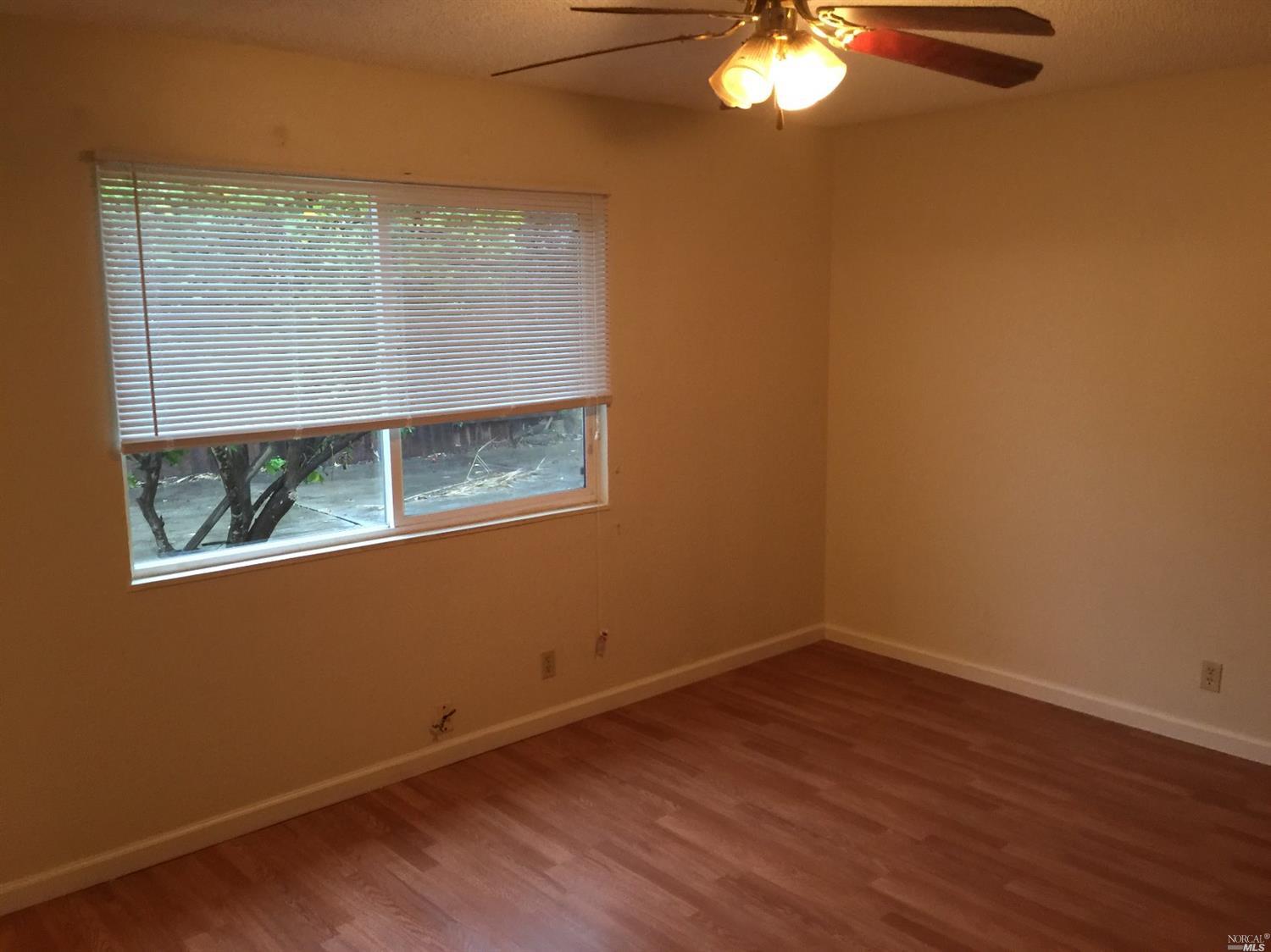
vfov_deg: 48.2
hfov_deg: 61.7
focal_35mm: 29
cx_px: 636
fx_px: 1064
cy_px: 476
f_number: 2.2
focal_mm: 4.15
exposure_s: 1/15
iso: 80
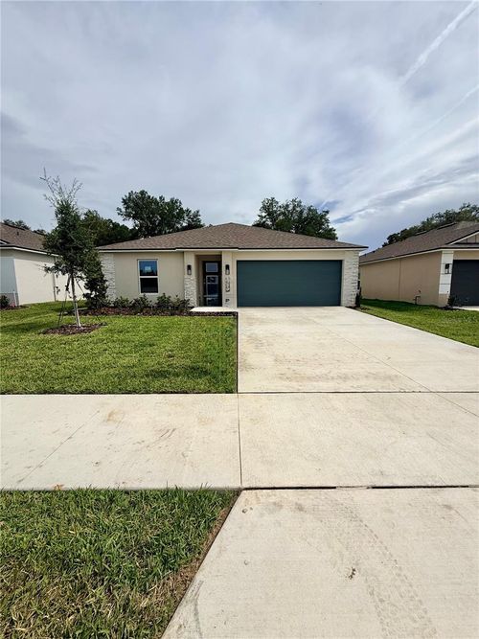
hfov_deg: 85.7
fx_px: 258
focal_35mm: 14
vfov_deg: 102.1
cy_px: 320
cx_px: 240
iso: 50
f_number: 2.2
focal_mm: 2.22
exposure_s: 1/4425
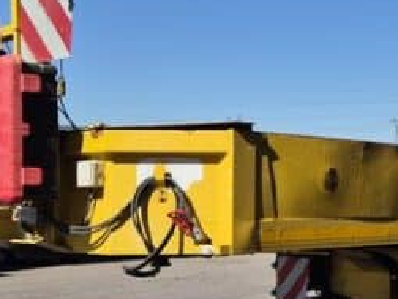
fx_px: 805
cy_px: 168
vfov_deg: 21.0
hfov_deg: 26.8
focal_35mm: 70
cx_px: 363
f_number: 1.8
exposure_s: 1/2020
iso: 25
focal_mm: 5.4
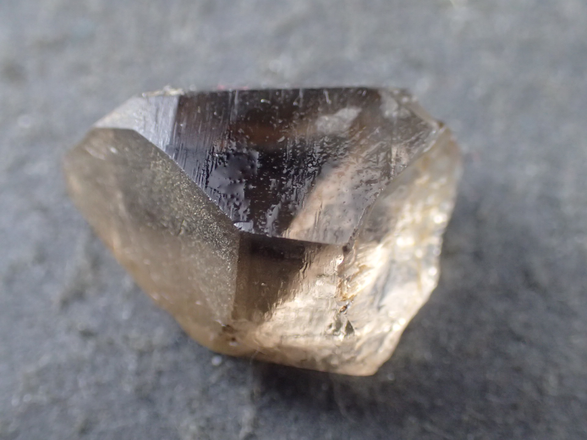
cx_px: 294
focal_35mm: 49
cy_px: 220
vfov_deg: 29.7
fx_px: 831
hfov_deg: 38.9
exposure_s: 1/125
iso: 800
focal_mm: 8.99
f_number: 3.2
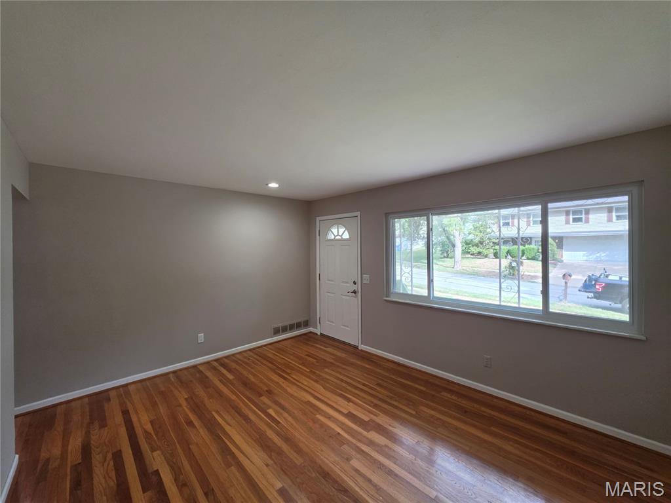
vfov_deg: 89.9
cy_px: 252
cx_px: 336
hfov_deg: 106.2
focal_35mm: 13
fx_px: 252
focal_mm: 2.2
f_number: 1.9
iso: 125
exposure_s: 1/120
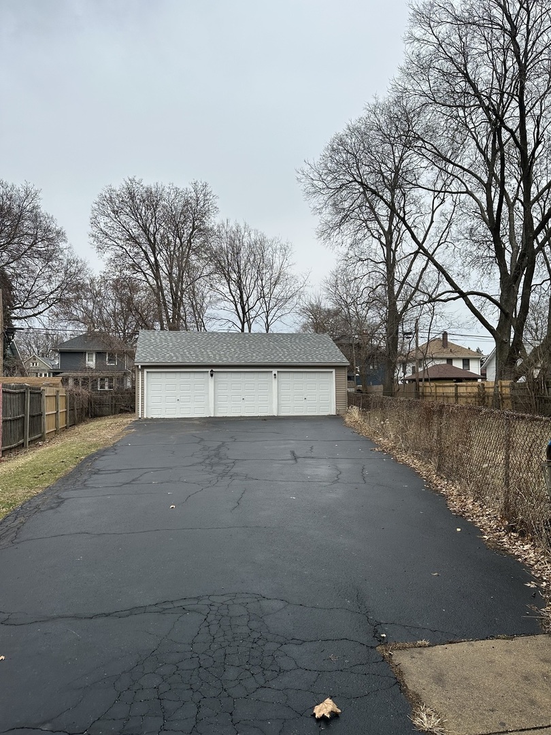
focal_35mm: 24
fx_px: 509
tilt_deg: +2.2
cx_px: 276
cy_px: 368
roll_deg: -0.9
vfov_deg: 71.6
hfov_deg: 56.8
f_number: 1.78
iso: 80
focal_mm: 6.86
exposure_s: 1/2660
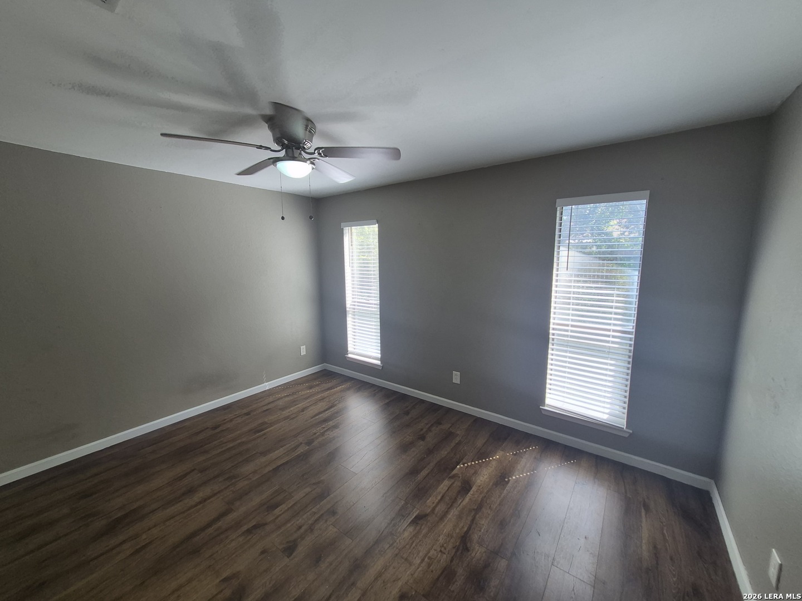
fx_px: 301
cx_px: 401
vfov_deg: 89.9
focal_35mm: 13
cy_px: 300
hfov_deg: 106.2
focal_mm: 1.74
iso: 50
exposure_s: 1/120
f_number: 2.2
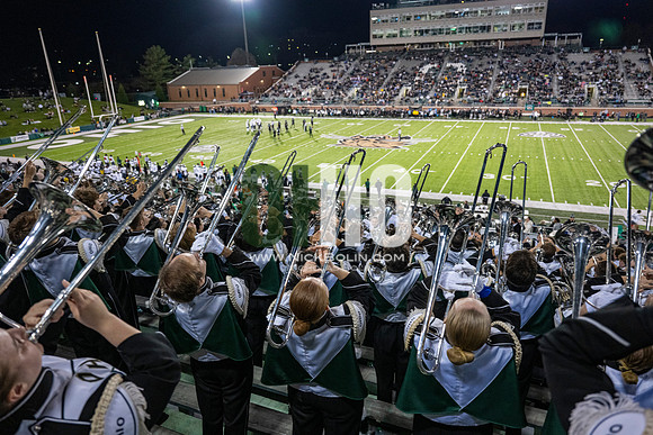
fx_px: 435
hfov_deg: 73.7
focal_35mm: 24
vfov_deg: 53.2
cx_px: 326
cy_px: 218
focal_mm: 24
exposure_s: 1/500
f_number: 3.2
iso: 2000
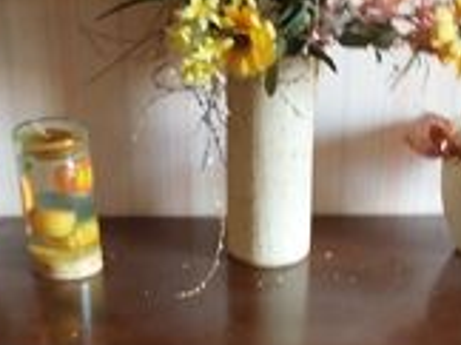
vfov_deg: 15.8
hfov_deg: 22.0
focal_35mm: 89
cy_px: 439
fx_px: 1184
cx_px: 228
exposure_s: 1/25
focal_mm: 4.6
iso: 400
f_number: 1.8
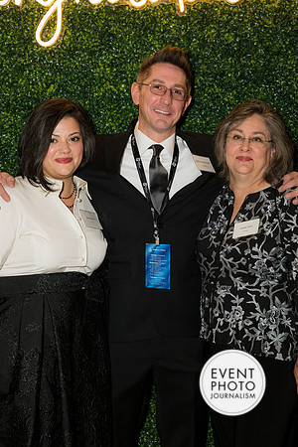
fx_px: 819
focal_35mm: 66
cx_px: 149
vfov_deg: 30.5
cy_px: 224
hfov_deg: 20.6
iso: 800
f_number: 5
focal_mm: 66
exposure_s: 1/160
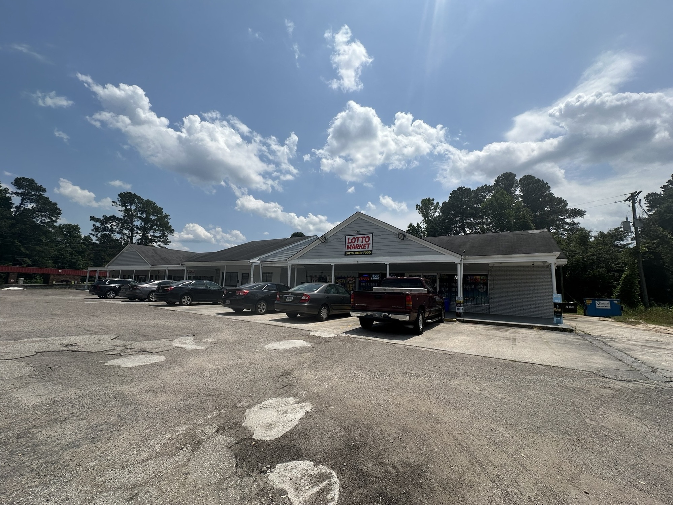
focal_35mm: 14
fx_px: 272
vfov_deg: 85.7
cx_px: 336
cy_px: 252
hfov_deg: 102.1
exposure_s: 1/4292
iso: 50
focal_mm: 2.22
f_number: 2.2
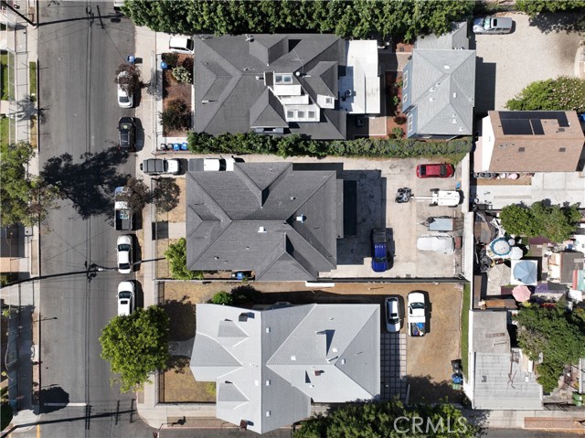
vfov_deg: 56.8
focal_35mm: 24
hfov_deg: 71.6
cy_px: 219
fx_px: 405
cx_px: 292
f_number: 2.8
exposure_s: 1/60
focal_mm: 12.29
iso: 120
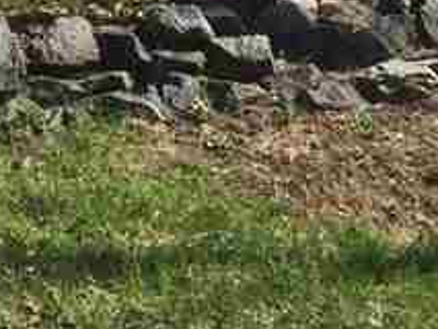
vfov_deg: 8.0
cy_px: -395
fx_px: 2203
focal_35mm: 174
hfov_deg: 11.0
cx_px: -154
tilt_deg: +4.9
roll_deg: +3.4
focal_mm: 4.15
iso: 32
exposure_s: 1/964
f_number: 2.2
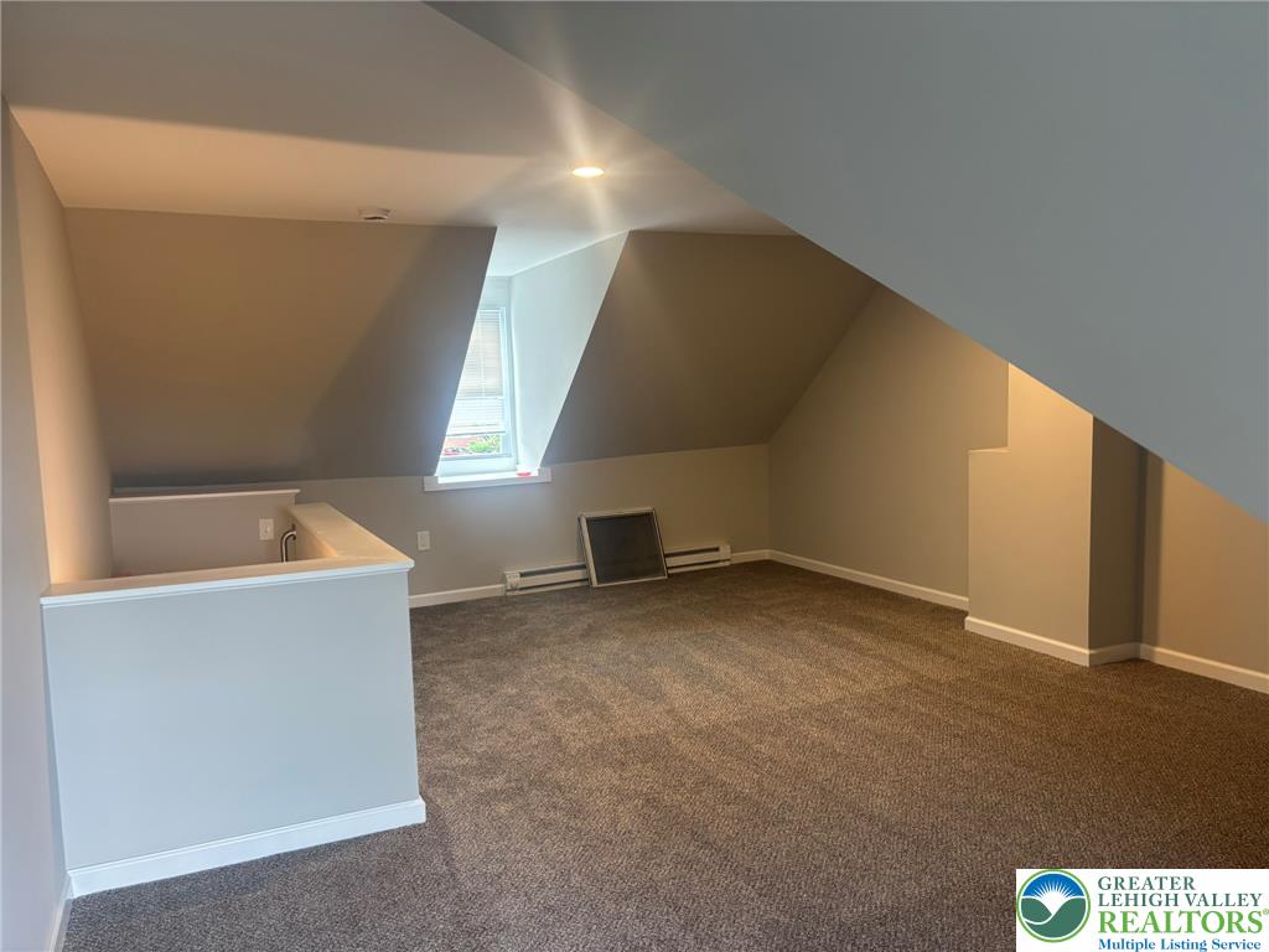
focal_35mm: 26
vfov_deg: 53.1
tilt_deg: -5.9
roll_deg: +2.4
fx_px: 953
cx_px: 634
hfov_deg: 67.3
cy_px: 476
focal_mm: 5.96
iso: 160
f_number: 1.6
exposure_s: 1/60
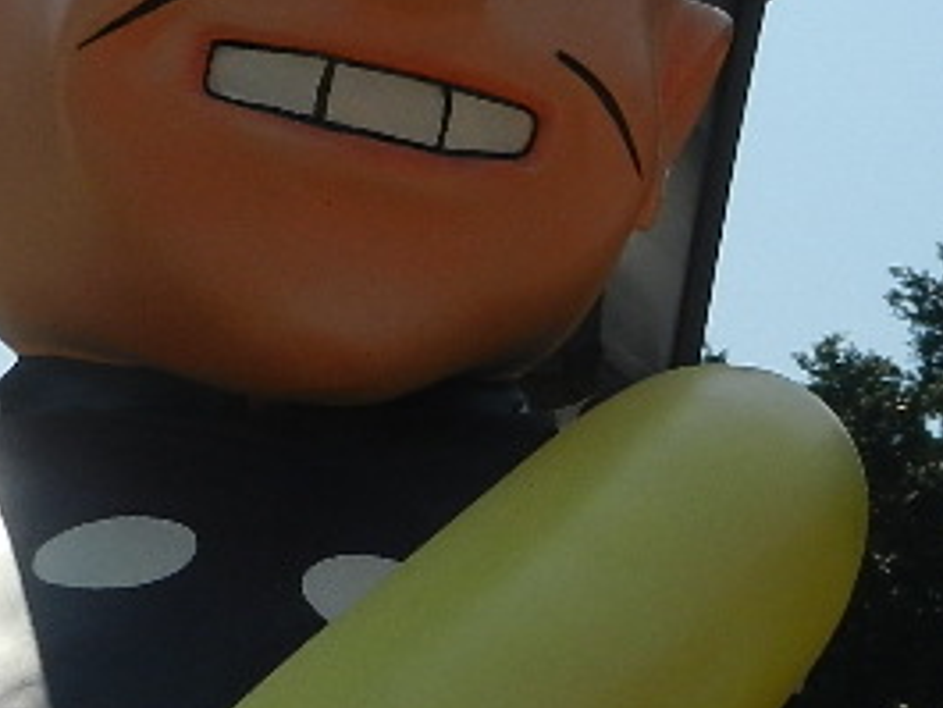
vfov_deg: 8.5
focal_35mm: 174
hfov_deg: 11.3
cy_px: 381
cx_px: 196
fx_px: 4742
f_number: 8.4
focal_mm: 8.2
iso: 160
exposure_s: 1/1000
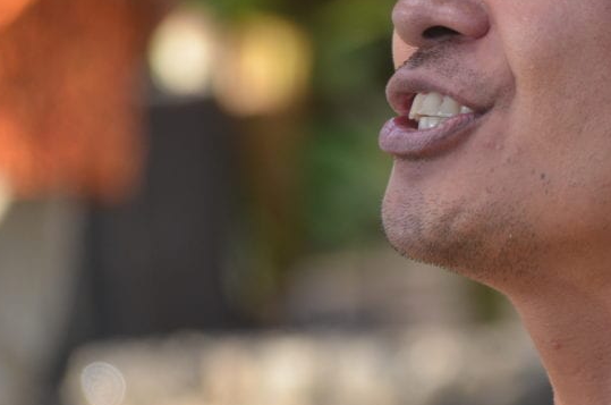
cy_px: 171
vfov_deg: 1.9
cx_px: 531
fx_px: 12076
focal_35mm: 713
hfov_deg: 2.9
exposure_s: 1/160
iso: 400
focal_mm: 250
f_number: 6.3
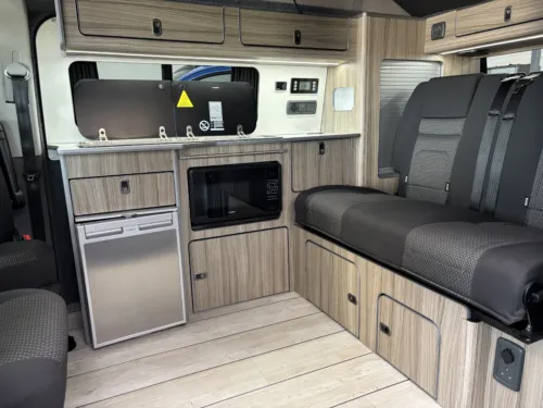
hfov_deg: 67.3
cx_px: 272
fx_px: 408
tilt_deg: -13.4
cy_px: 204
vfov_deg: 53.1
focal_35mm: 26
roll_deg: +1.0
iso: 160
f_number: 1.6
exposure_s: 1/50
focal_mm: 5.96
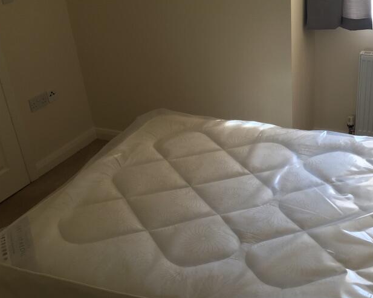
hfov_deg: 38.5
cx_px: 281
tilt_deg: -30.6
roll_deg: +1.6
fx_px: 519
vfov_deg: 32.0
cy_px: 178
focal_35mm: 47
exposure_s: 1/100
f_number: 2.2
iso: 40
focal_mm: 4.15
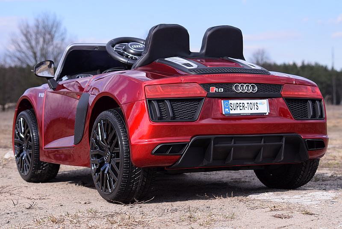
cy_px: 114
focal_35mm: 82
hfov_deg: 24.6
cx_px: 171
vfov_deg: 16.6
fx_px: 784
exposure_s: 1/800
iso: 400
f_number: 8
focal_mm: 55
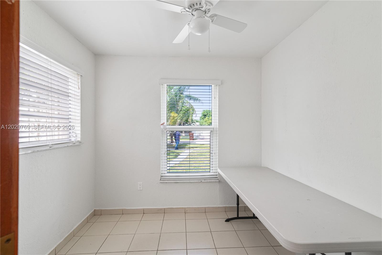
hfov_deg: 96.7
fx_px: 170
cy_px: 128
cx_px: 191
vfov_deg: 73.8
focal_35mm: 16
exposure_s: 1/60
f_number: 7.1
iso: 640
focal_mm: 16
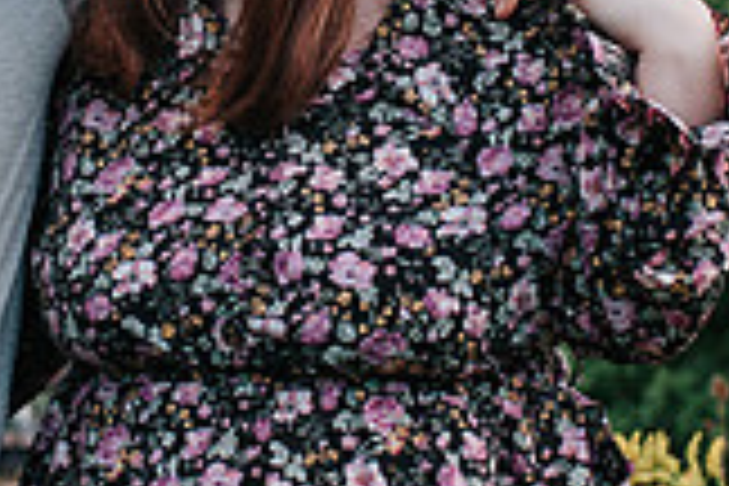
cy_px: 52
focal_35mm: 125
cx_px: 202
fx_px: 2531
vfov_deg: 10.9
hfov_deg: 16.3
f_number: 3.2
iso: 720
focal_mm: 35
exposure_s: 1/1250
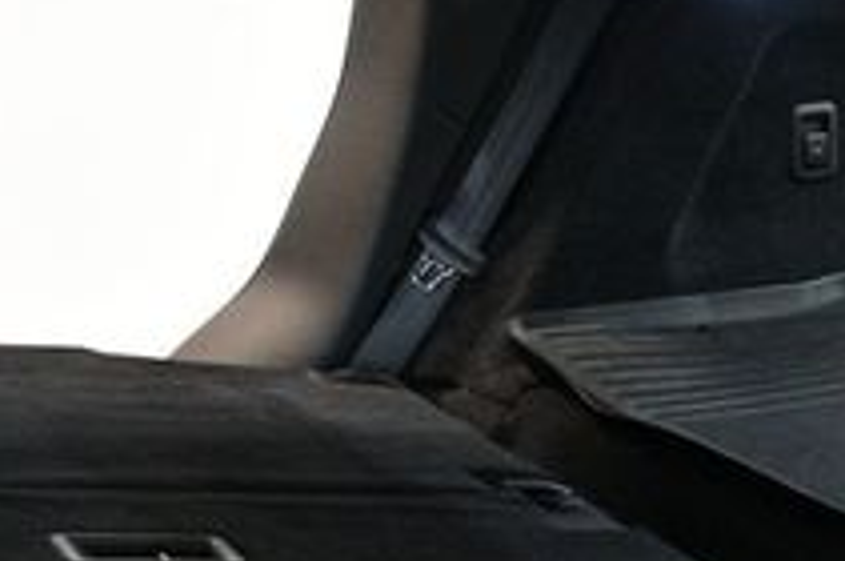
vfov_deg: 16.6
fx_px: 1922
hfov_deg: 23.4
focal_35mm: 82
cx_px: 917
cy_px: 377
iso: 3200
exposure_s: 1/80
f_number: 3.5
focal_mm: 18
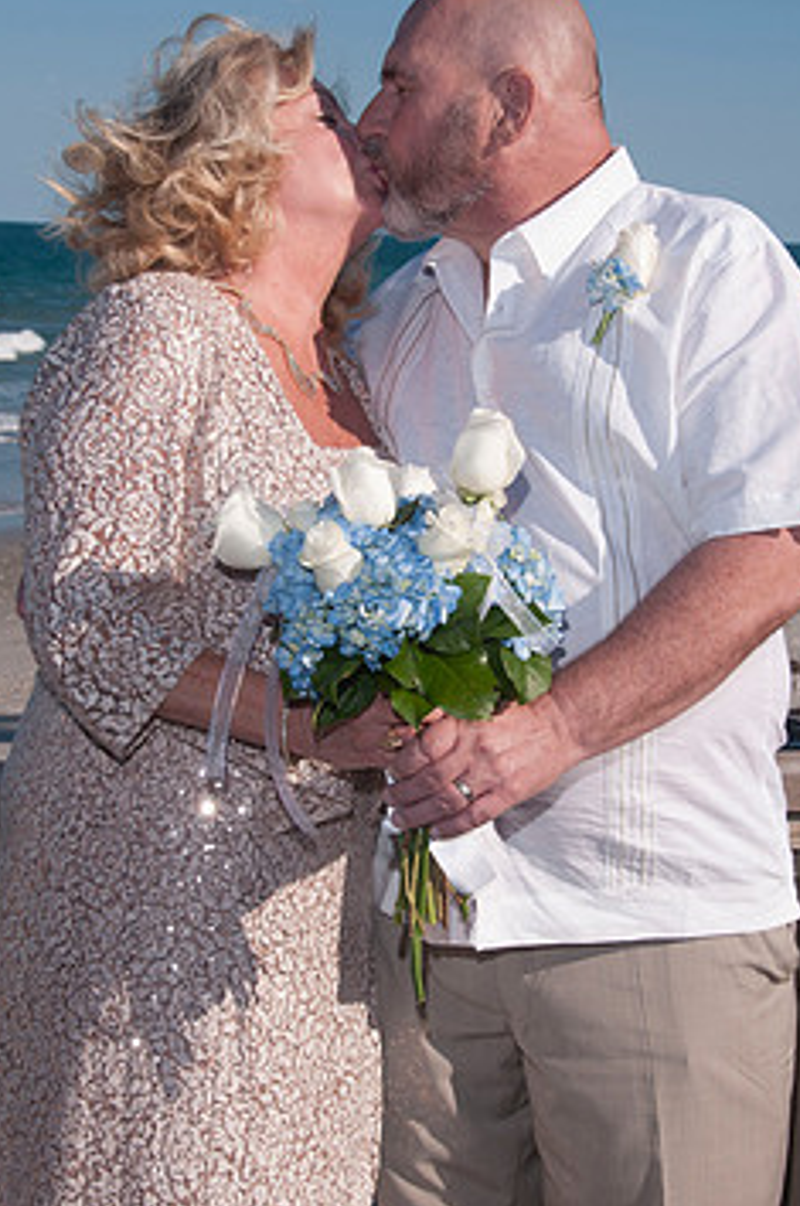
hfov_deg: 17.0
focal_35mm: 80
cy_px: 559
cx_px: 434
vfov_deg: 25.4
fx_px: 2674
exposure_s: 1/250
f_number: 13
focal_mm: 42
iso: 100
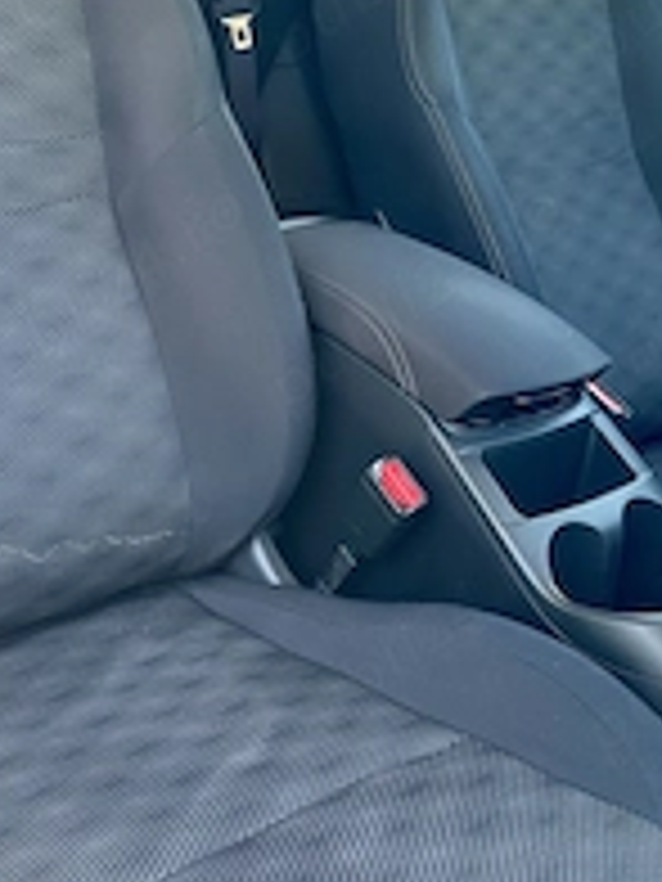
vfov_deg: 38.8
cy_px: 374
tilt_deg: -22.8
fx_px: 1249
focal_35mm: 49
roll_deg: -9.9
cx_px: 257
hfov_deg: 29.6
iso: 125
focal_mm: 6.86
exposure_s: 1/121
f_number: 1.78
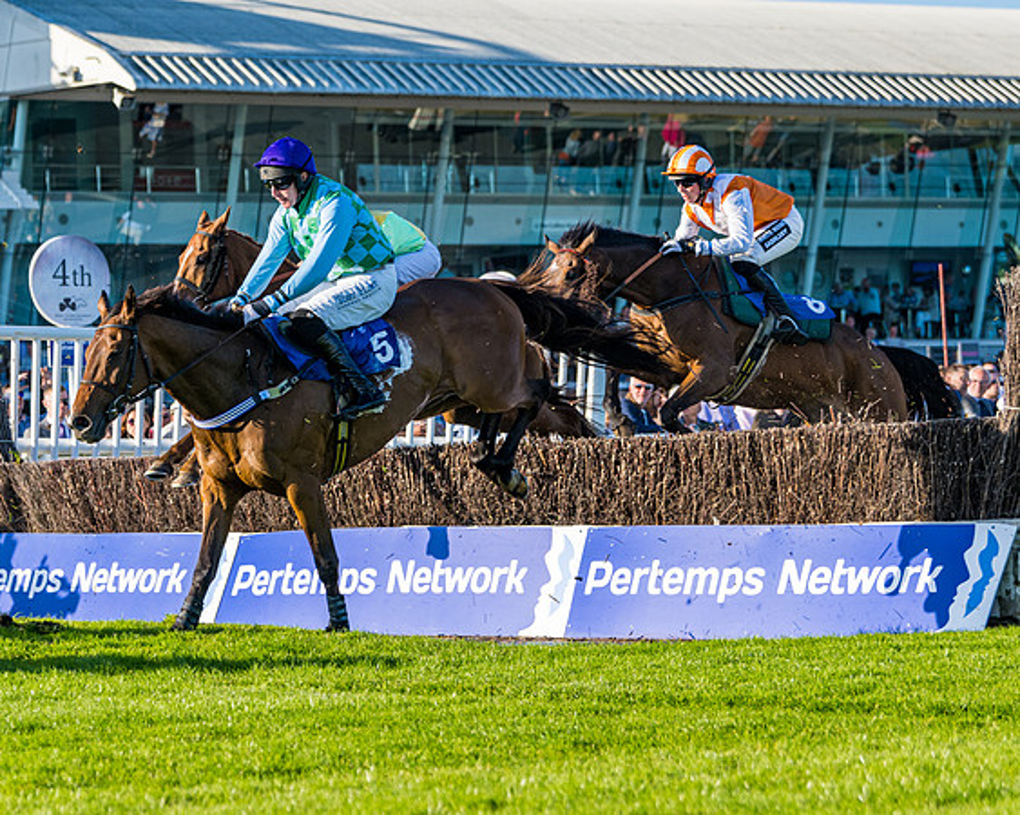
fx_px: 4792
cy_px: 409
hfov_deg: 12.1
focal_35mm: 159
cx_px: 259
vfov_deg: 9.7
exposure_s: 1/1250
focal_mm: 98
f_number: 4
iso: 200
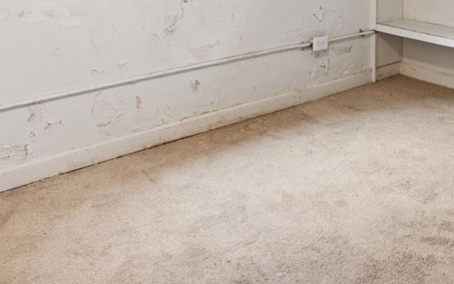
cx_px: 279
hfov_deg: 43.2
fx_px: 569
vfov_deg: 24.2
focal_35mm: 46
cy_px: -93
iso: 400
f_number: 9
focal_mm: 17
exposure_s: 1/8
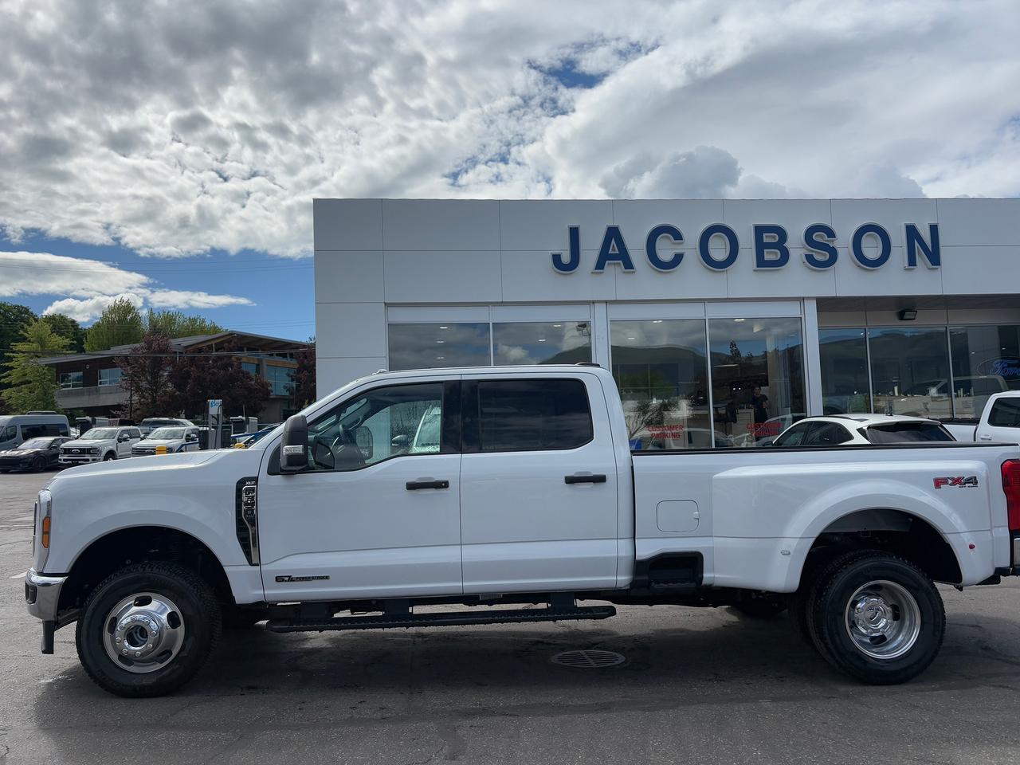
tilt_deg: +4.6
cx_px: 510
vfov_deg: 53.1
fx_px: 766
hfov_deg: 67.3
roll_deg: +1.8
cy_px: 382
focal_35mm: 26
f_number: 1.6
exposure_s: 1/6329
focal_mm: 5.96
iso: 50
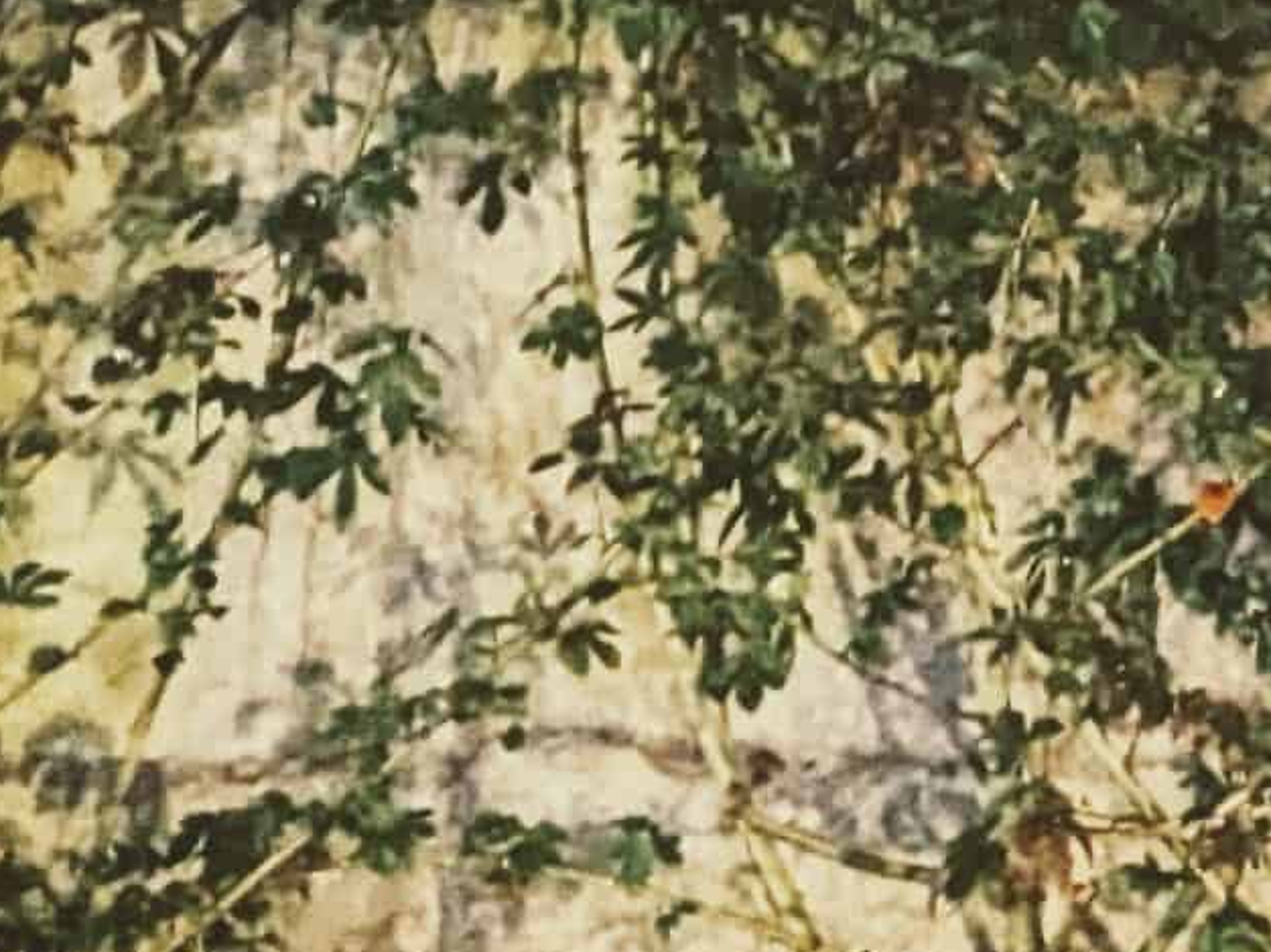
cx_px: 2749
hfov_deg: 10.3
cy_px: -1843
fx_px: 6386
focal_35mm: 174
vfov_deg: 7.5
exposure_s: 1/20
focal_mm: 4.38
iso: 590
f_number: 1.73
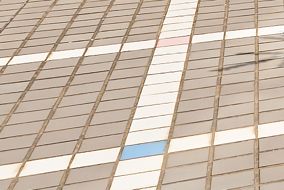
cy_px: -324
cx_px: 736
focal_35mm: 128
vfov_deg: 9.2
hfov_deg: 12.0
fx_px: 1009
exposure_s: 1/250
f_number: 11
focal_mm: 16.5
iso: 800
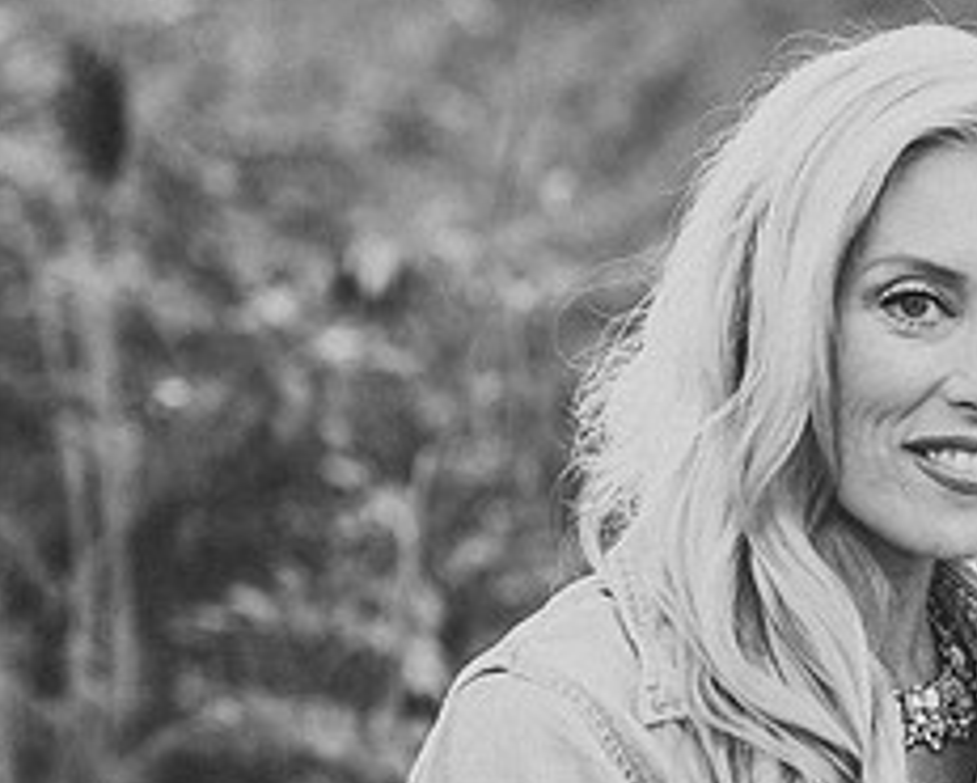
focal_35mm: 200
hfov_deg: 9.6
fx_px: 5786
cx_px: 1007
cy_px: 510
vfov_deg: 7.7
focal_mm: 85
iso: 125
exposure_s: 1/200
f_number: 2.2
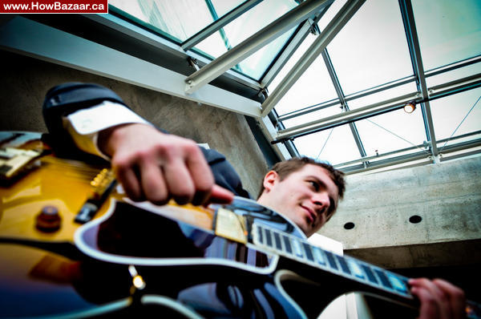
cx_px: 240
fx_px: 340
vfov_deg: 50.3
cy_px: 160
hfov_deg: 70.5
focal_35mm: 26
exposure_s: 1/100
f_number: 3.5
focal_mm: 17
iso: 640
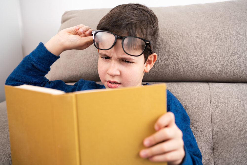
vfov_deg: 37.9
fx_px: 240
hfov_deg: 54.4
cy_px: 82
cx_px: 124
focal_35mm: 35
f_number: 3.5
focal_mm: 35
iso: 100
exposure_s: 1/250
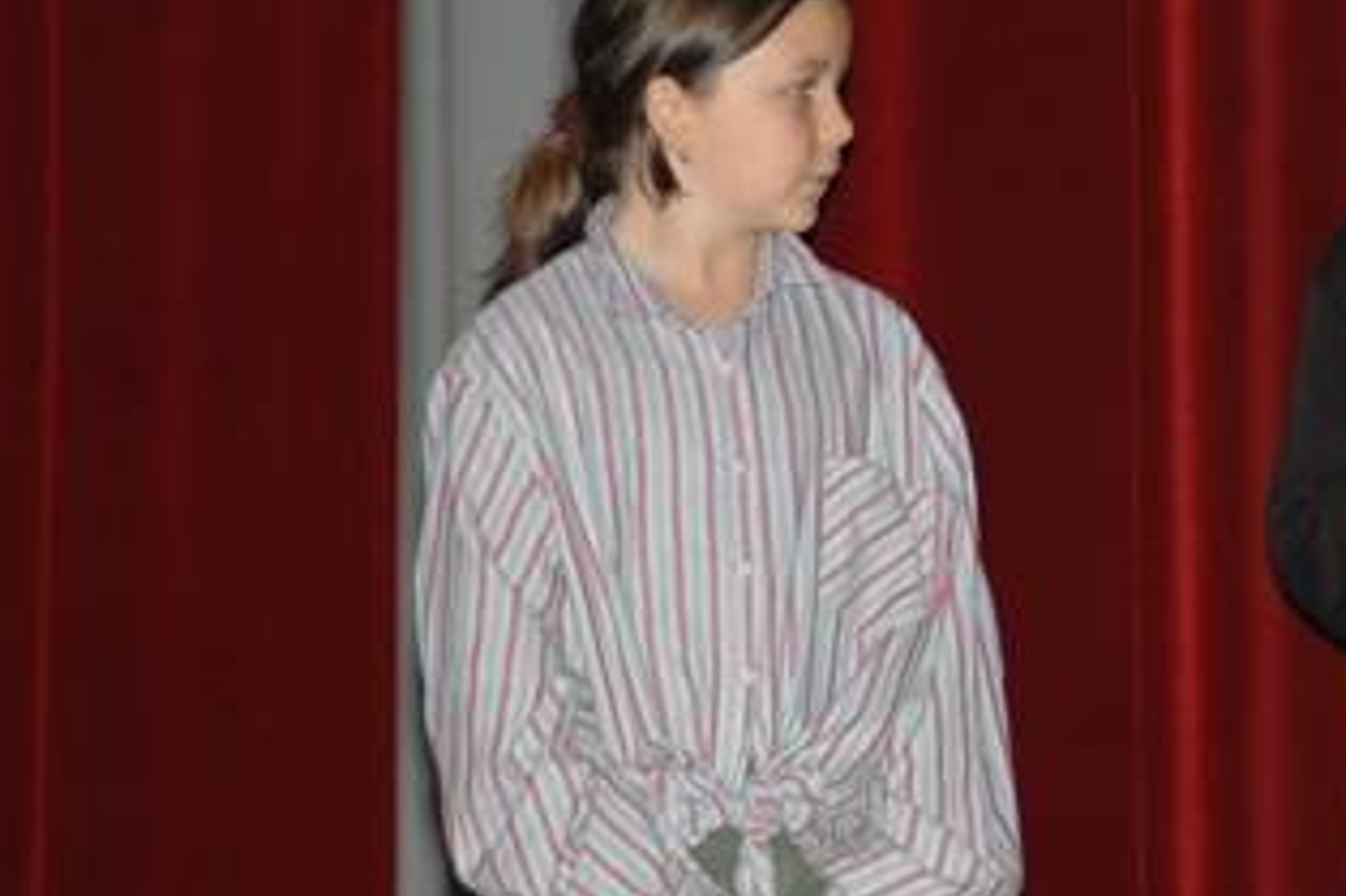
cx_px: 1196
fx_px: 14872
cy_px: 322
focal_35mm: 398
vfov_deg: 3.5
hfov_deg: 5.2
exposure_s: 1/125
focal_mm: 130
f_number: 4.2
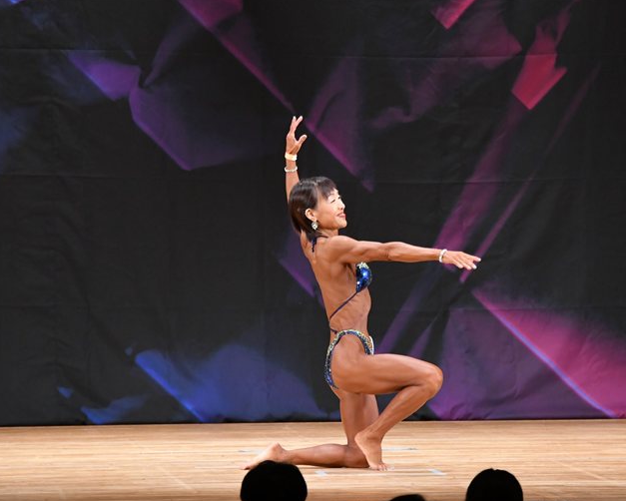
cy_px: 251
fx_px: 5801
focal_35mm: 313
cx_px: 366
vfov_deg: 4.9
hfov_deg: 6.2
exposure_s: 1/400
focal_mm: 180
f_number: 5.6
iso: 3600
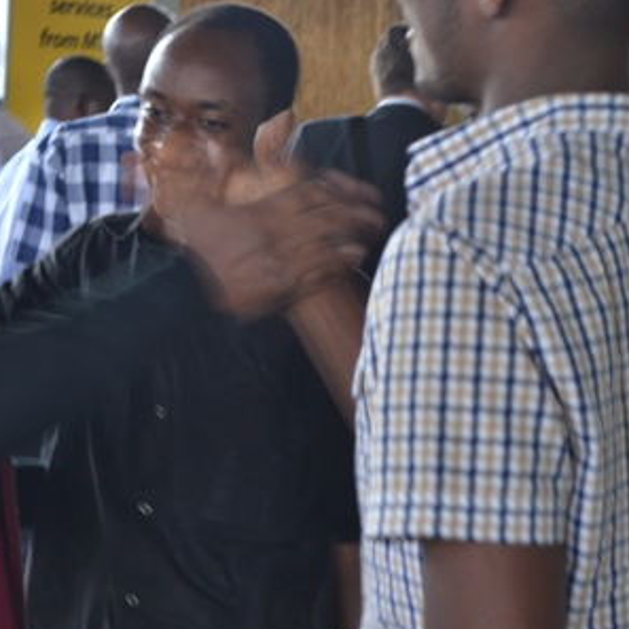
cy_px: 247
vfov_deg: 15.8
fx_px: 2261
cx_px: 106
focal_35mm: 110
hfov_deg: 15.7
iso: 400
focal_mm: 40
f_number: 5.3
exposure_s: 1/50
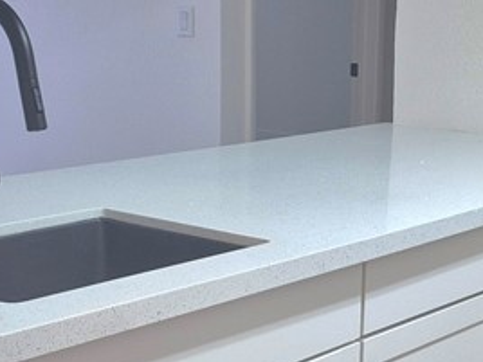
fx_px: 1228
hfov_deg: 22.0
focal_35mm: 88
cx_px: 375
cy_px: 258
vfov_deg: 16.7
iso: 160
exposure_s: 1/120
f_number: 1.8
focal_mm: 5.4
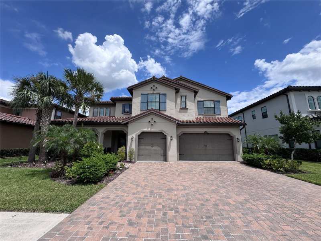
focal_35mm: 14
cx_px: 160
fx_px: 130
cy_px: 120
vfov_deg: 85.7
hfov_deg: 102.1
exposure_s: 1/2028
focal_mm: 2.22
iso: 50
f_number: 2.2
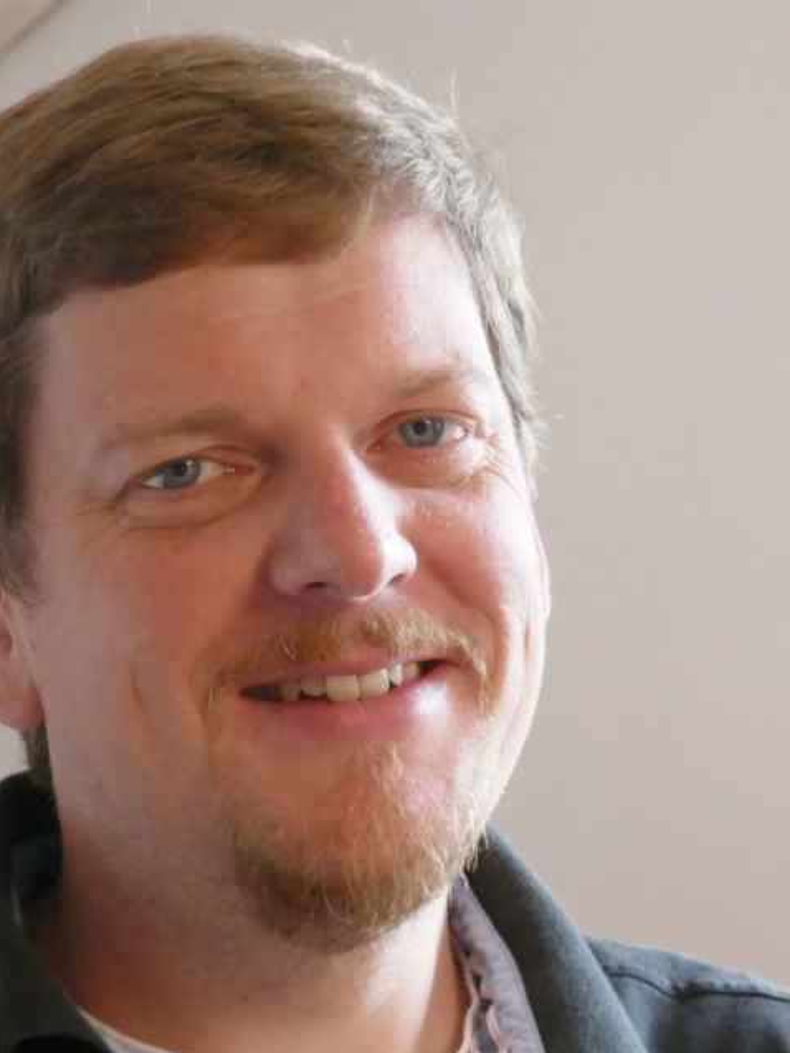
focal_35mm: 163
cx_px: 354
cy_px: 450
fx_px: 4958
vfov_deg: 12.1
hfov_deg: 9.1
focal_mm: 32.8
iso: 1250
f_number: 5
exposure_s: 1/80
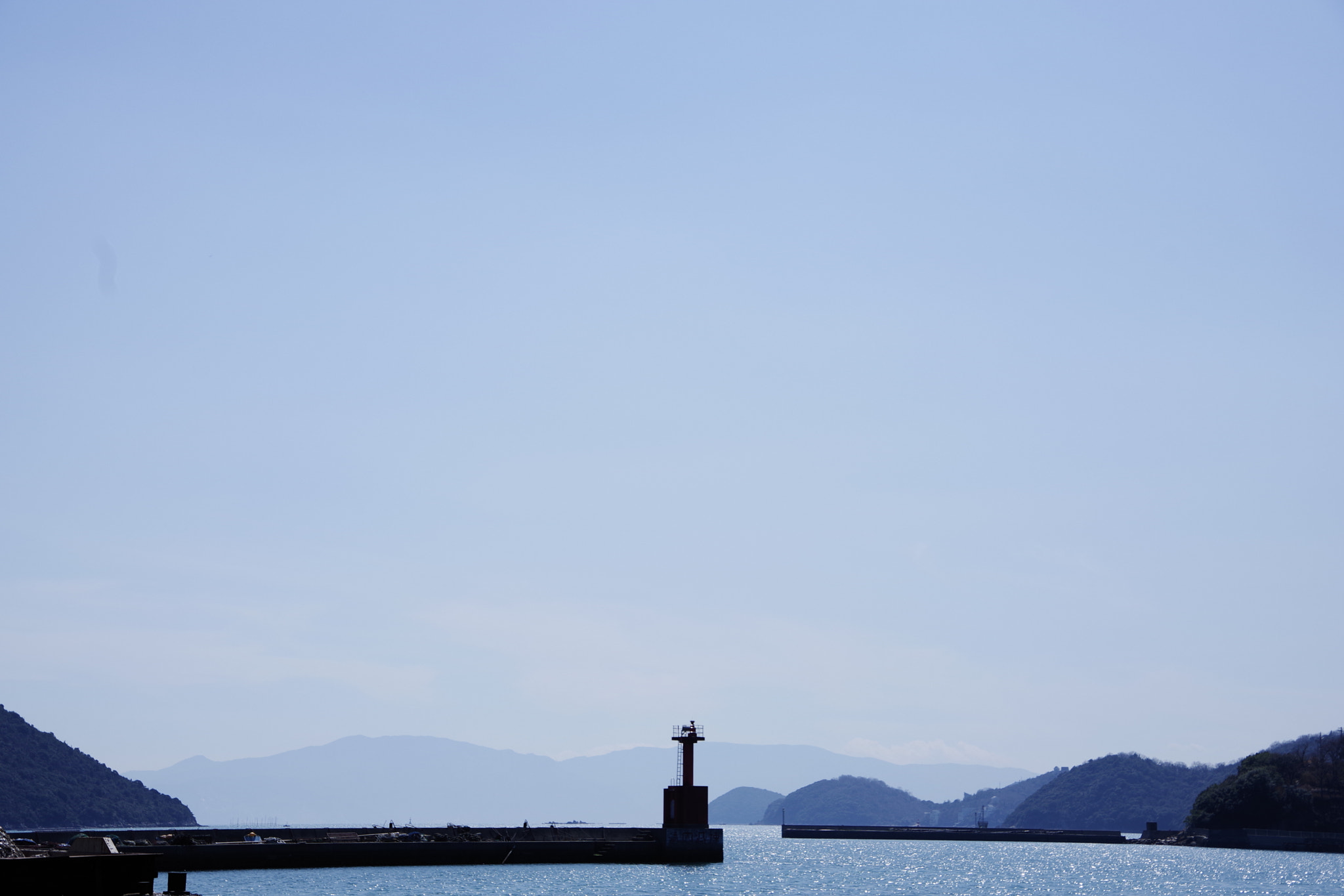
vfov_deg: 22.6
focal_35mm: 60
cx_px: 672
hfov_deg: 33.4
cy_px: 448
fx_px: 2240
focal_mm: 40
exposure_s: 1/200
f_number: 8
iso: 100
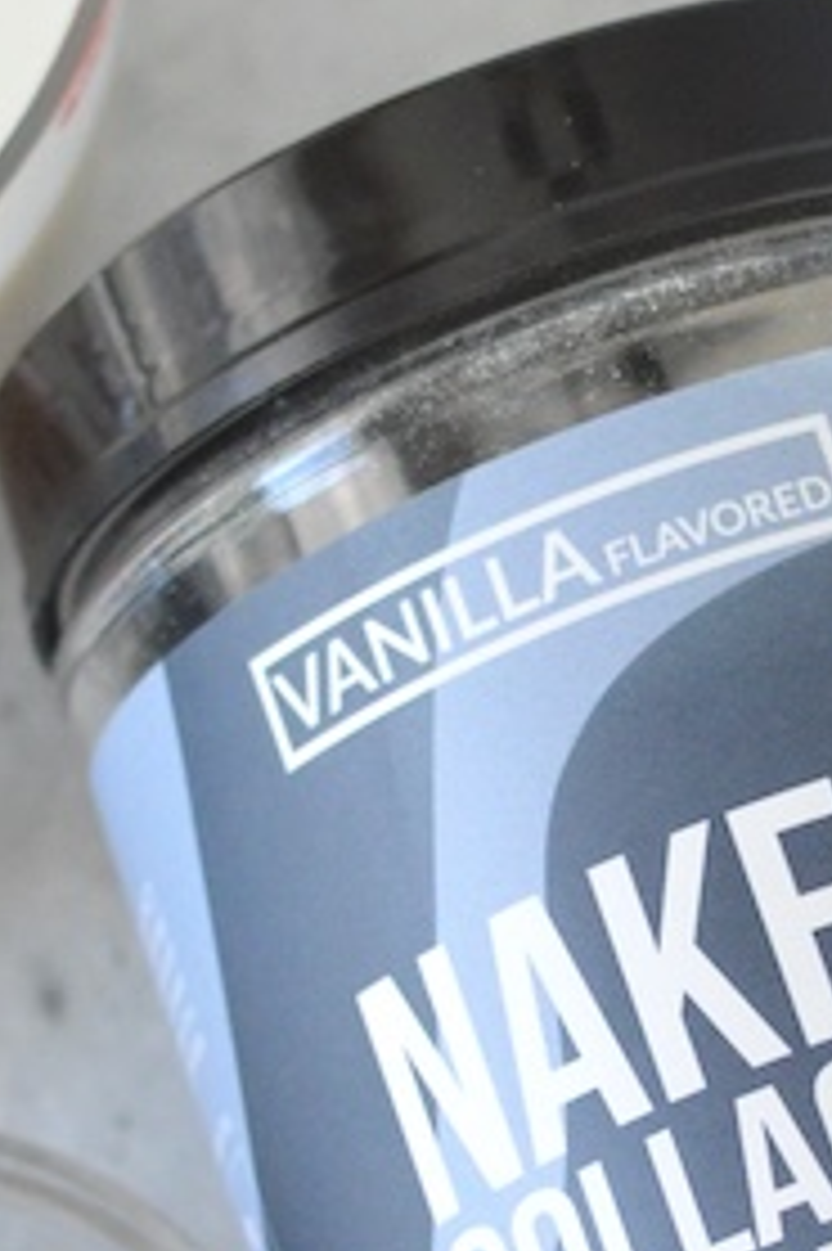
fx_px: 8434
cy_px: 1256
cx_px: 765
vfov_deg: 8.4
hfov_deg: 5.6
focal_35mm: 243
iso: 1600
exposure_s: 1/500
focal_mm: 50
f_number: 2.8
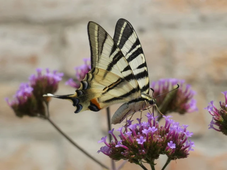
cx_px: 114
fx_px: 1344
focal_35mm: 205
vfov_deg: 7.2
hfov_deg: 9.7
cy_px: 85
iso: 80
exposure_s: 1/100
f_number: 7.1
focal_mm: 36.8
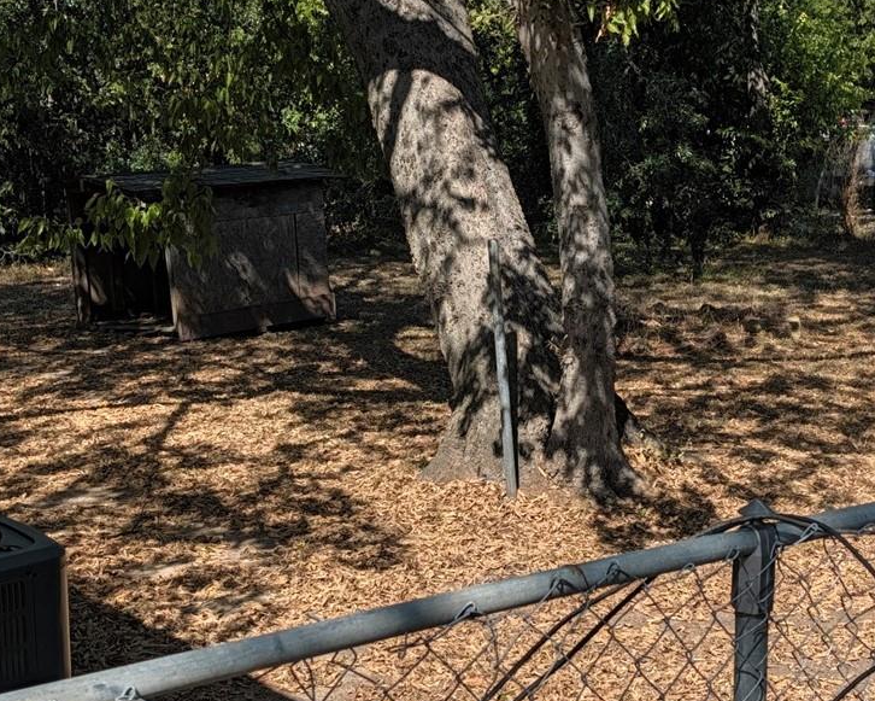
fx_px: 1709
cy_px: 352
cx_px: 509
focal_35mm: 66
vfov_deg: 23.2
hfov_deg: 28.7
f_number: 1.68
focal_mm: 6.9
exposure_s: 1/2053
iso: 24
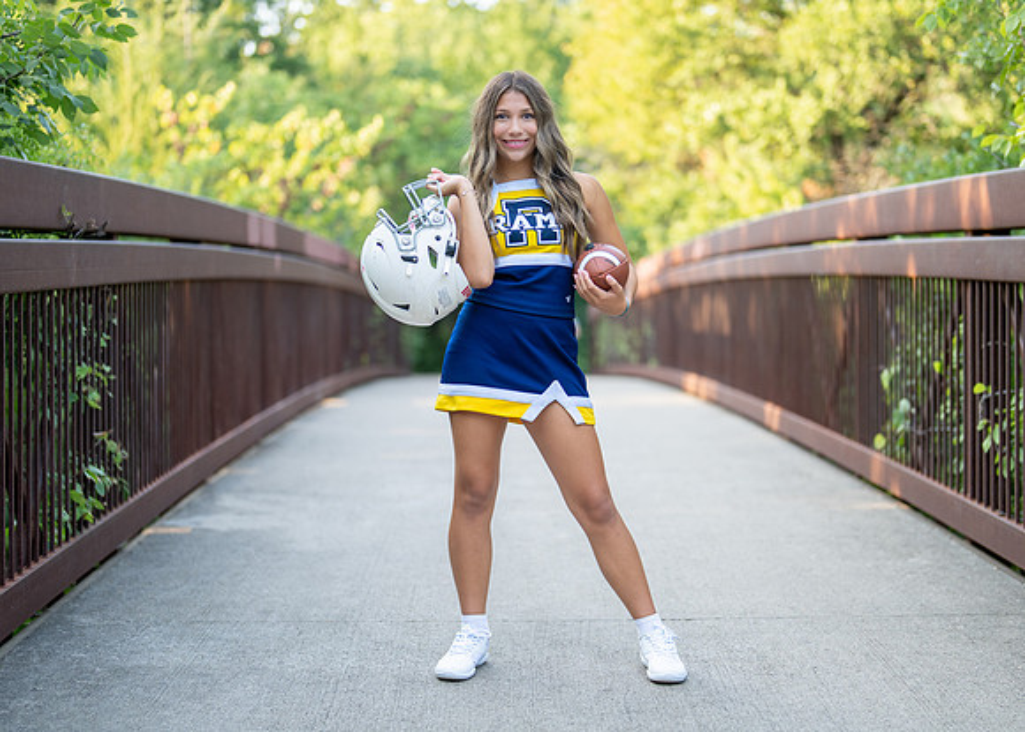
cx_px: 542
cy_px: 370
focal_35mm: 67
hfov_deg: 29.4
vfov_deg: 21.3
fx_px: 1950
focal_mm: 50
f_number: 1.2
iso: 100
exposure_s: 1/500
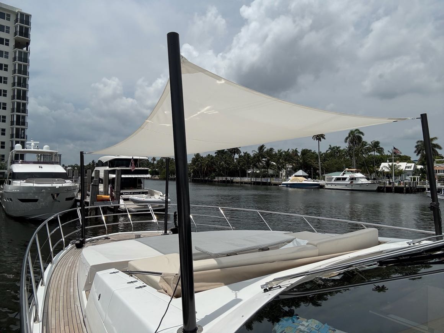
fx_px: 295
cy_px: 166
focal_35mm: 23
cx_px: 222
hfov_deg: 73.9
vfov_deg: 58.9
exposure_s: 1/5348
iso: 25
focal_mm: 2.69
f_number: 1.9
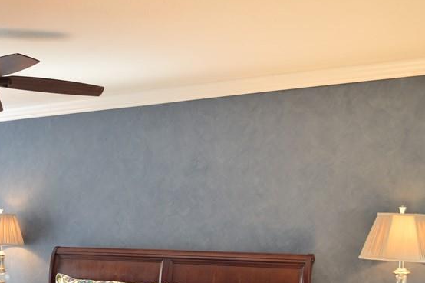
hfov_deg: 35.1
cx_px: 33
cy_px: 256
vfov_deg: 24.7
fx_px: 625
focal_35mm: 53
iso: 200
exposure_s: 1/30
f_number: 3.5
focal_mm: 18
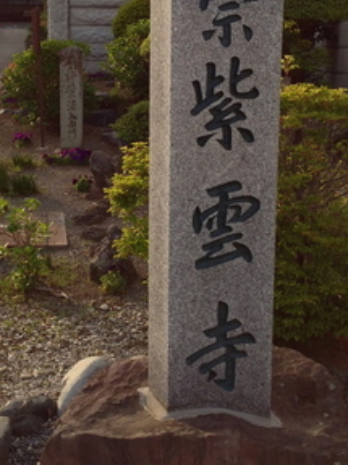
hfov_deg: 21.2
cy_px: 169
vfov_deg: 28.1
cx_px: 107
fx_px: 926
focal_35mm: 69
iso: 50
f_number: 2.4
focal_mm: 4.13
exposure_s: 1/521
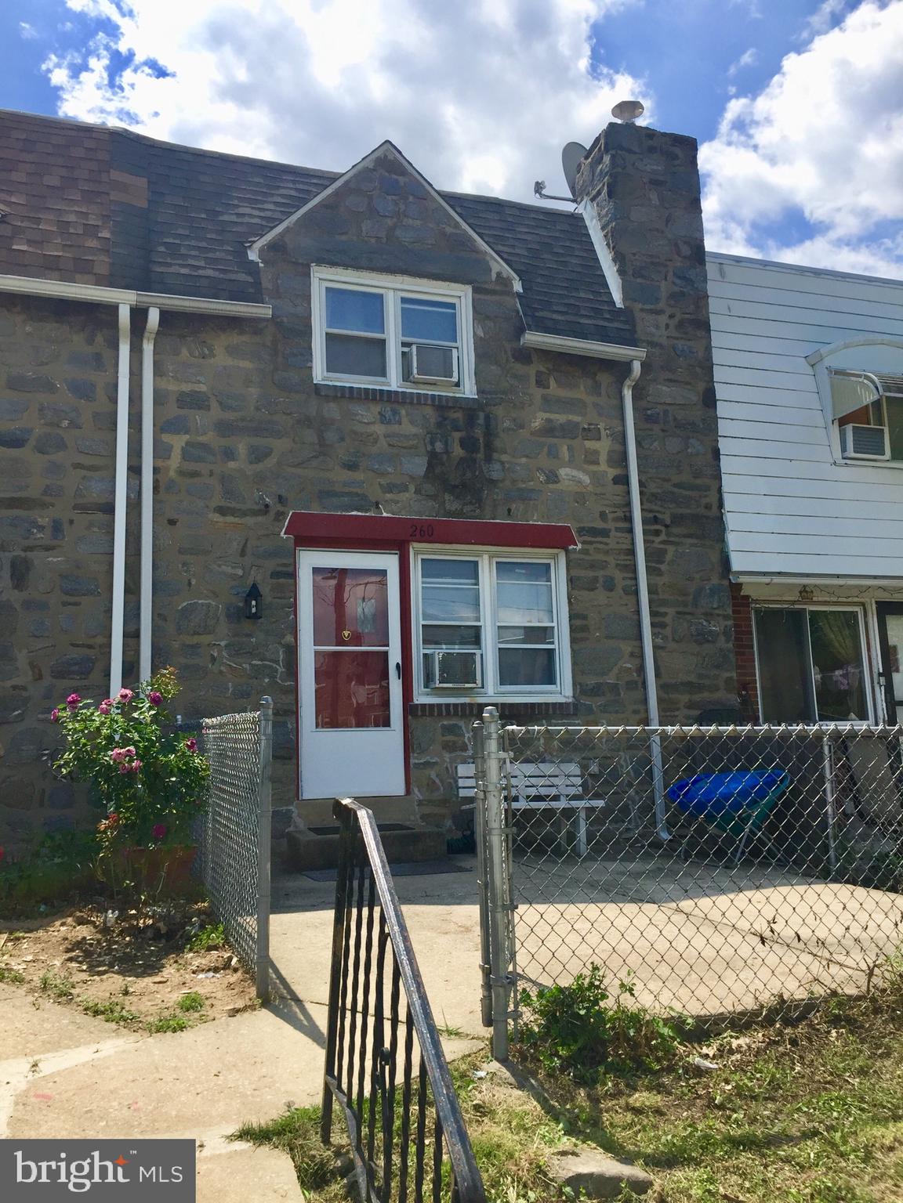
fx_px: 1009
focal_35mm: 29
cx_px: 452
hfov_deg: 48.2
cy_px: 602
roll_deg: +2.1
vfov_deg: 61.7
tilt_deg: +10.9
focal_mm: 4.15
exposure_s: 1/2198
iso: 32
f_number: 2.2
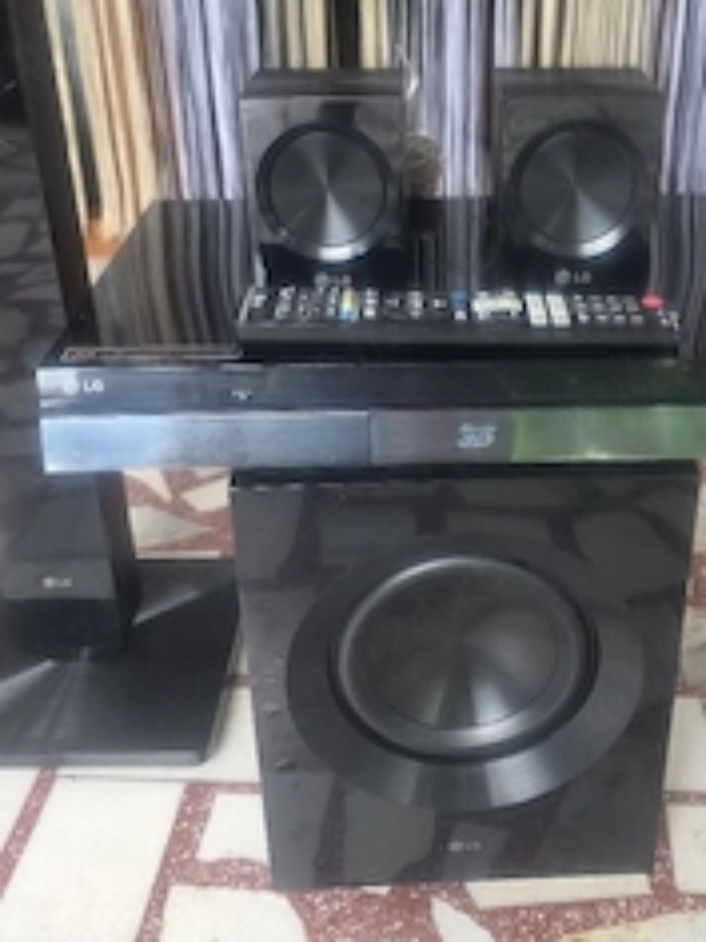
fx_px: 1061
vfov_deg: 47.6
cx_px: 459
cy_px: 387
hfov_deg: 36.5
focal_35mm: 39
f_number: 1.7
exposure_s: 1/182
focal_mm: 6.3
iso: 200
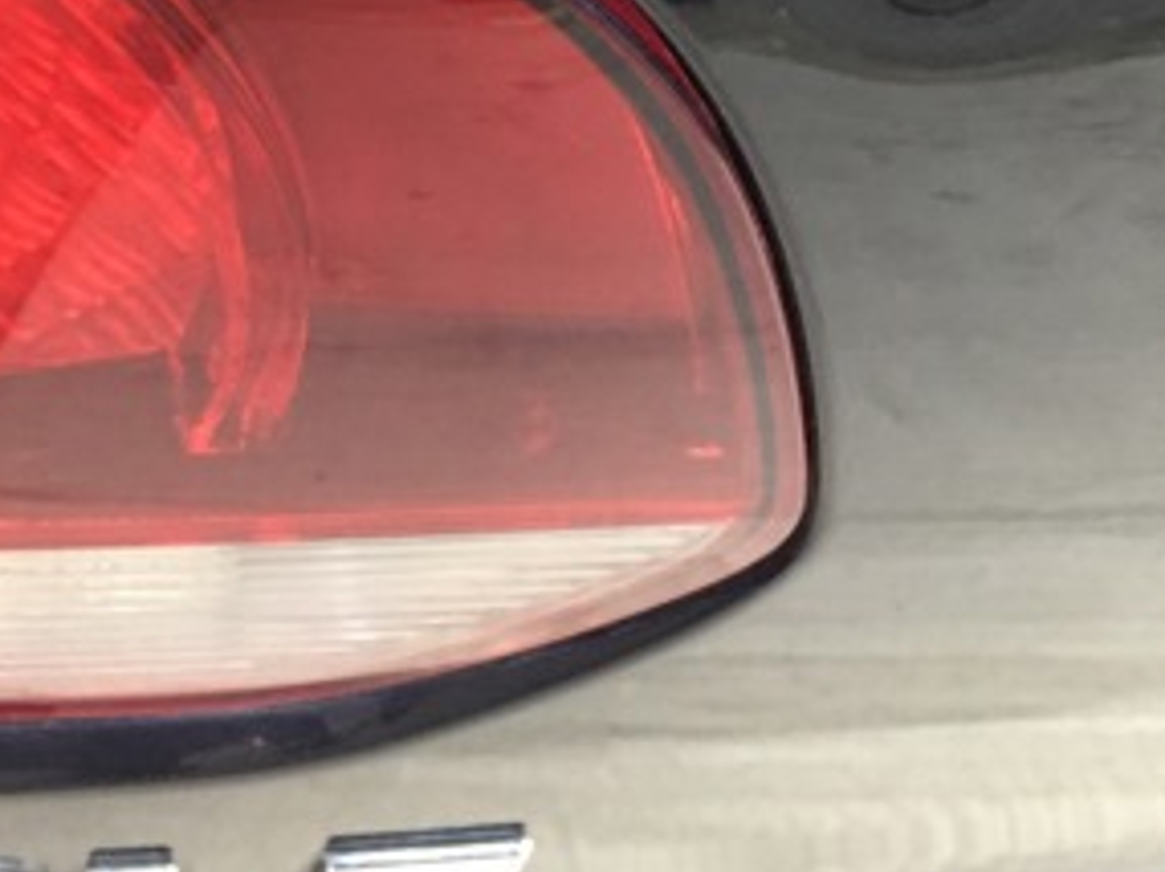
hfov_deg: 29.8
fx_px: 2186
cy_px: -41
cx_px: 635
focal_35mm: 65
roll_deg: -7.1
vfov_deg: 21.6
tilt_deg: -37.1
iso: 250
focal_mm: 4.15
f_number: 2.2
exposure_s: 1/17
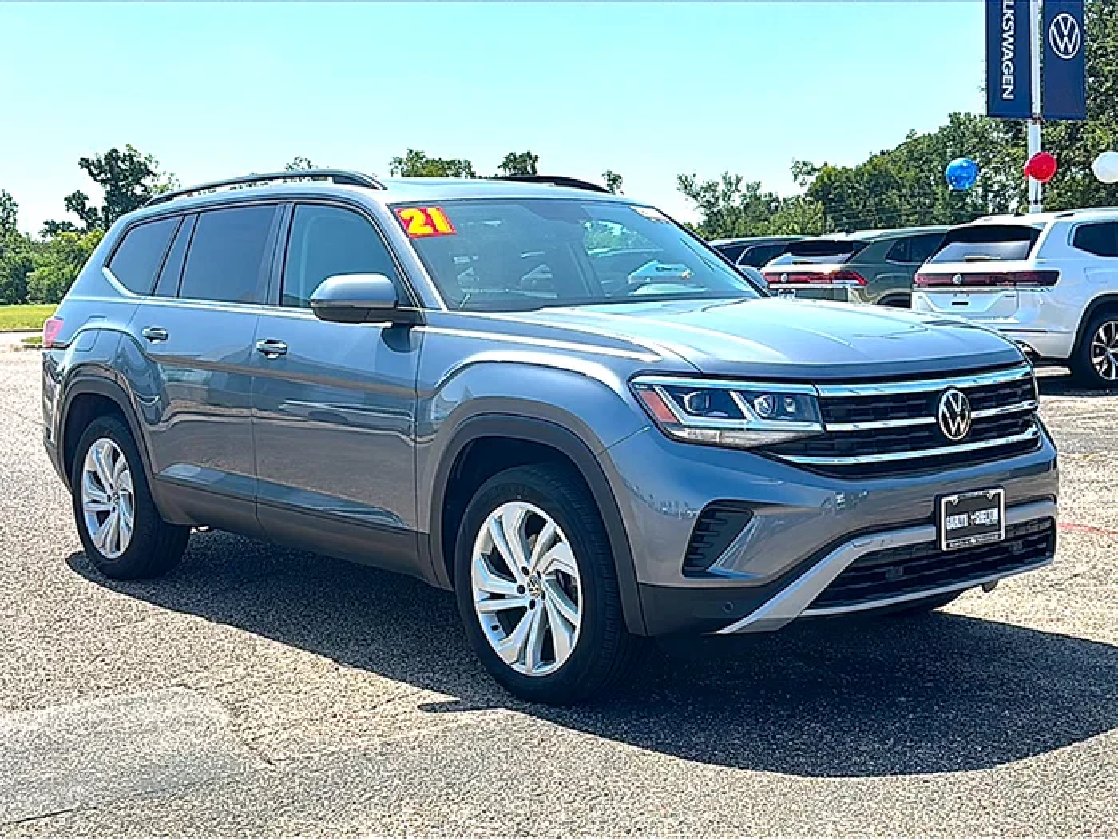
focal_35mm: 39
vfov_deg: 36.8
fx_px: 1260
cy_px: 420
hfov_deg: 47.9
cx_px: 559
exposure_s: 1/3891
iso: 80
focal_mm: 6.86
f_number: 1.78
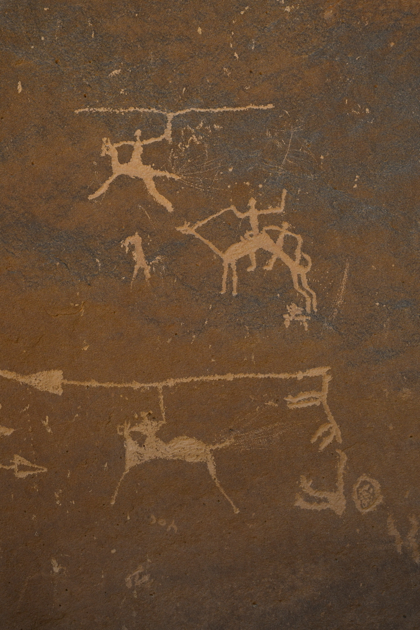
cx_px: 210
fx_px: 577
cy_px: 315
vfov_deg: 57.2
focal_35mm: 33
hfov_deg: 40.0
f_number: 8
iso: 200
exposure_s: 1/180
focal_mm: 22
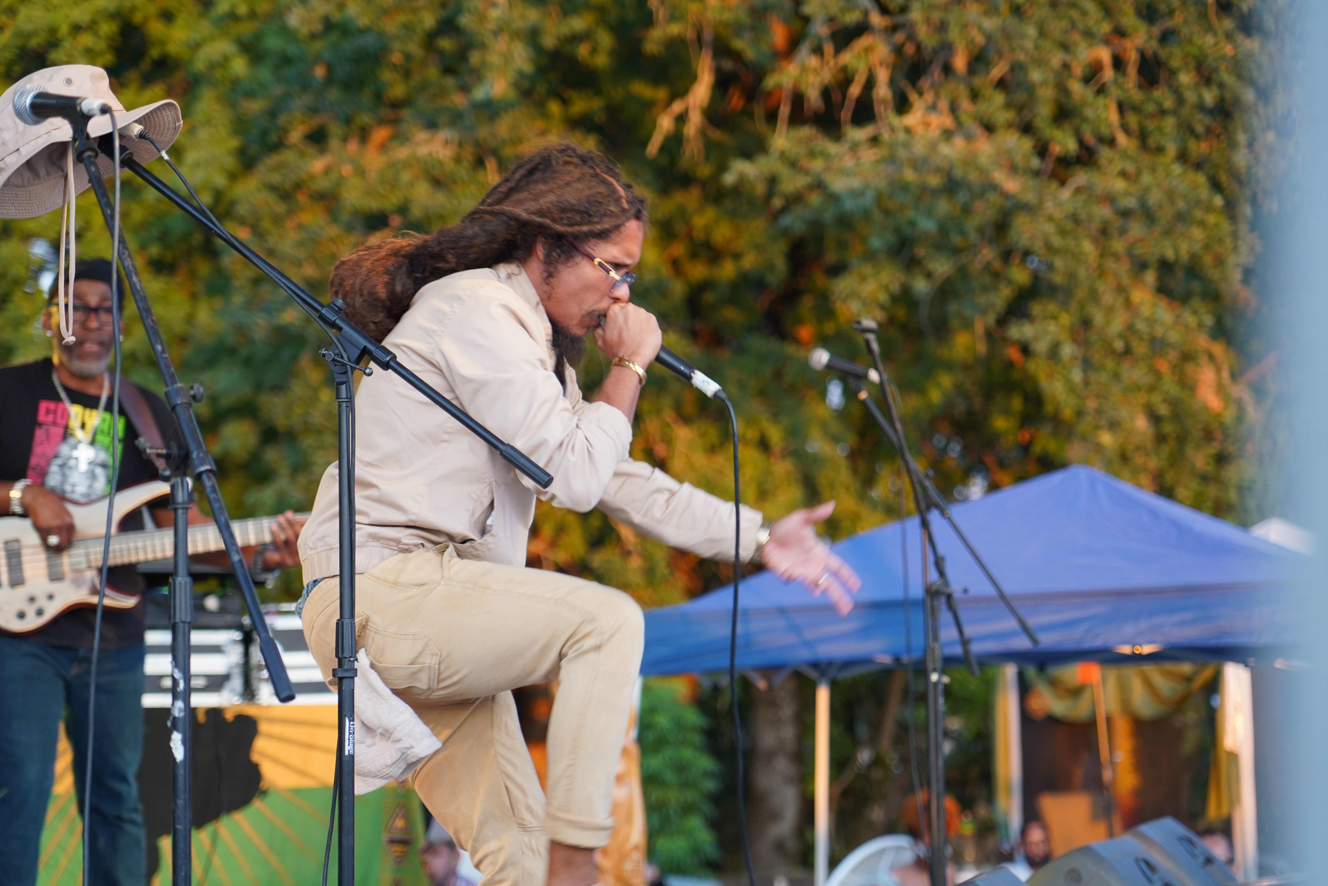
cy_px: 444
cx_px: 670
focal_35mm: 106
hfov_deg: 19.3
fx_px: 3910
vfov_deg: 12.9
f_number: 4
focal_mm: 105
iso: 800
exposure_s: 1/160
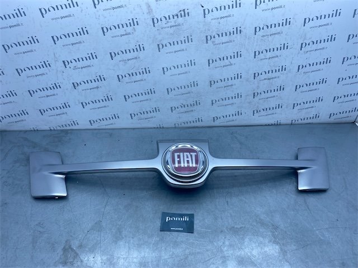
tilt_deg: -39.3
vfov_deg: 53.1
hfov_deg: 67.3
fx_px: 269
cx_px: 179
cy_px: 134
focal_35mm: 26
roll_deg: -2.0
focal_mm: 4.25
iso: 32
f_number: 1.8
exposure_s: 1/1082
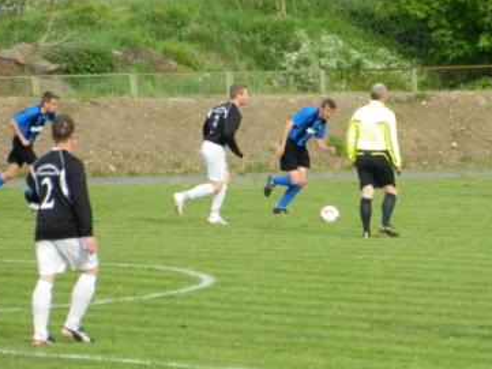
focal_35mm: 547
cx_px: 322
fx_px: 7777
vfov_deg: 2.7
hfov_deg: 3.6
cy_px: 145
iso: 400
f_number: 5.7
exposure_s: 1/640
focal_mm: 71.2
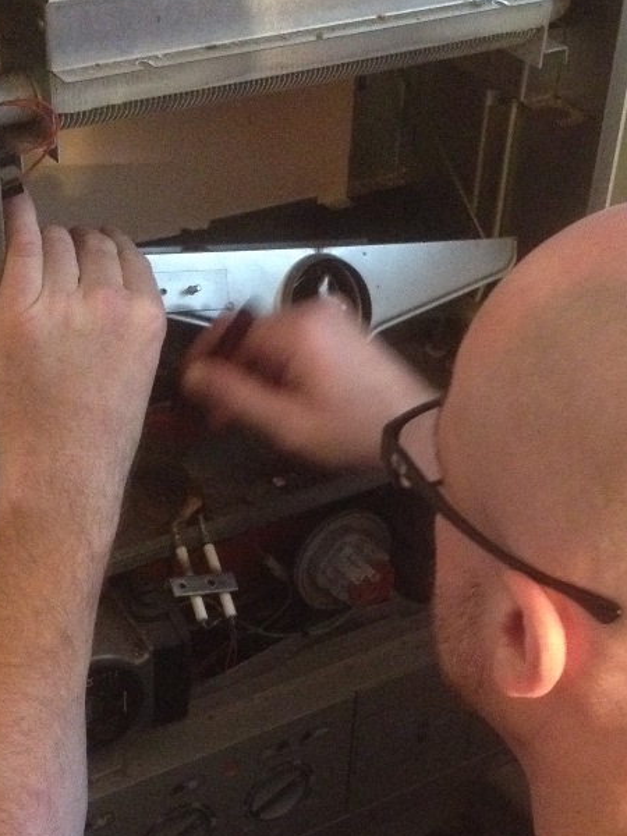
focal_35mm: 70
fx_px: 1691
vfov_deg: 27.4
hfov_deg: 21.0
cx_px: 341
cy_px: 620
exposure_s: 1/15
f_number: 2.4
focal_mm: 4.28
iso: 500
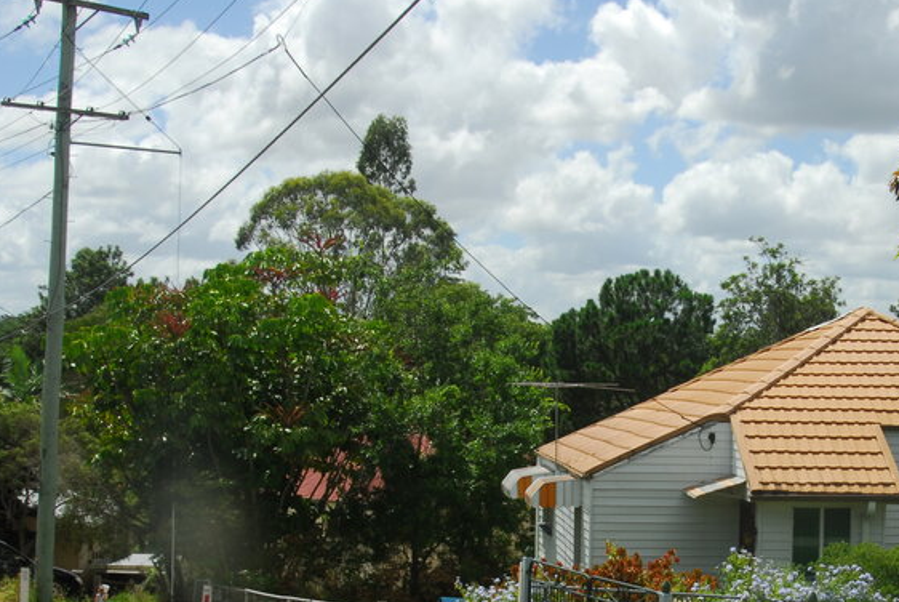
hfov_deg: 30.9
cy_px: 476
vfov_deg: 21.1
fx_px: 1600
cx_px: 660
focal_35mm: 64
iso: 100
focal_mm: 24
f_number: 16
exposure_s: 1/60
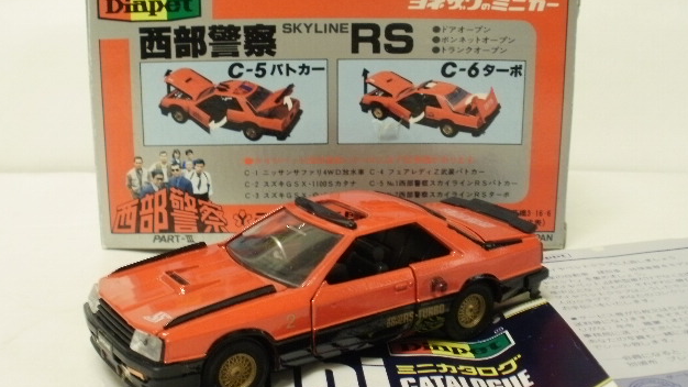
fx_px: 894
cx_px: 340
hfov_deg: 42.1
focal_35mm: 49
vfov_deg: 24.4
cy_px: 217
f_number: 4
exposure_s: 1/6
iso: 125
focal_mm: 7.7
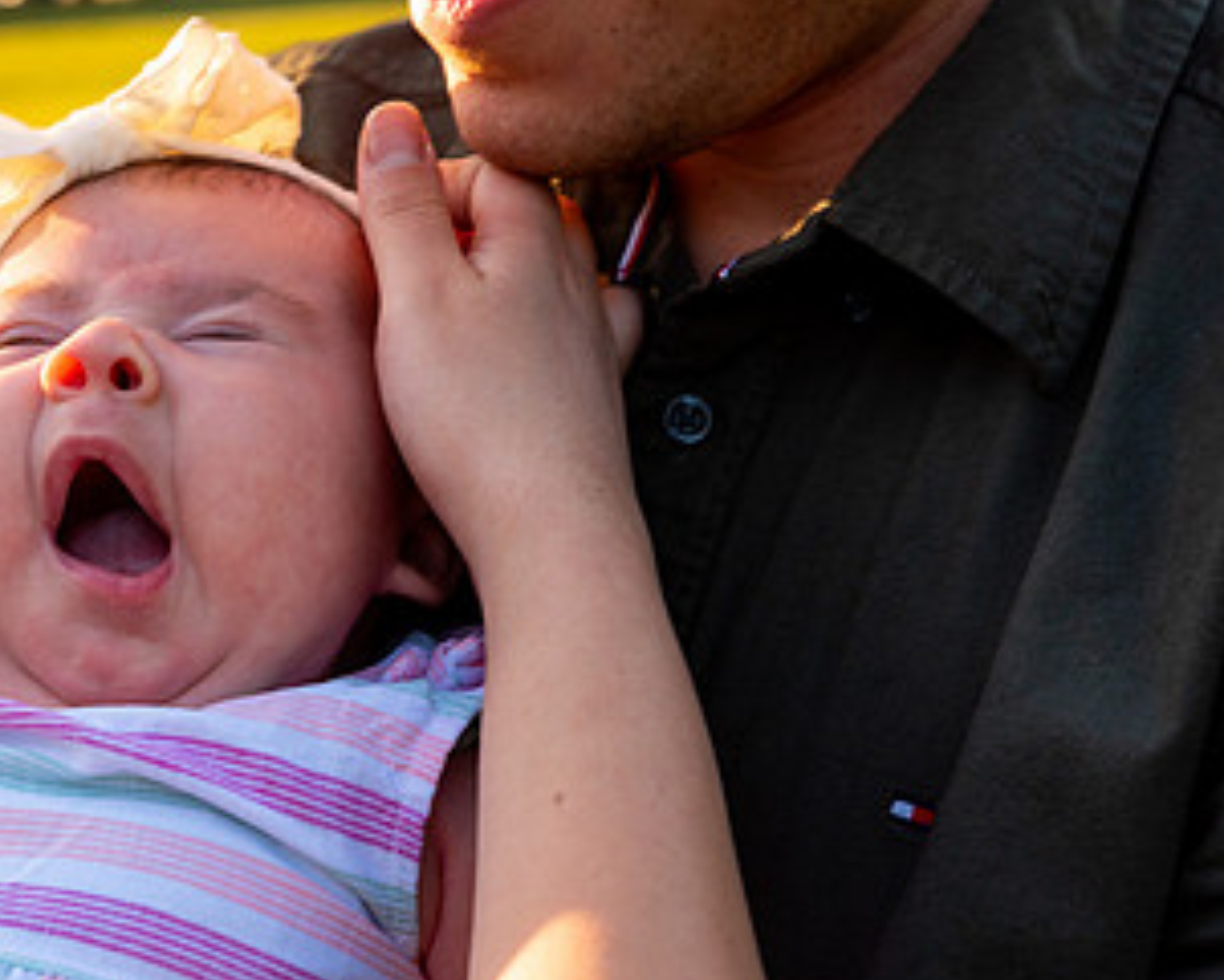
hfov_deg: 19.9
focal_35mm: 94
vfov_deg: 16.4
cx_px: 102
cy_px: 396
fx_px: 3406
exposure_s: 1/320
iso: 200
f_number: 5.6
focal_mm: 52
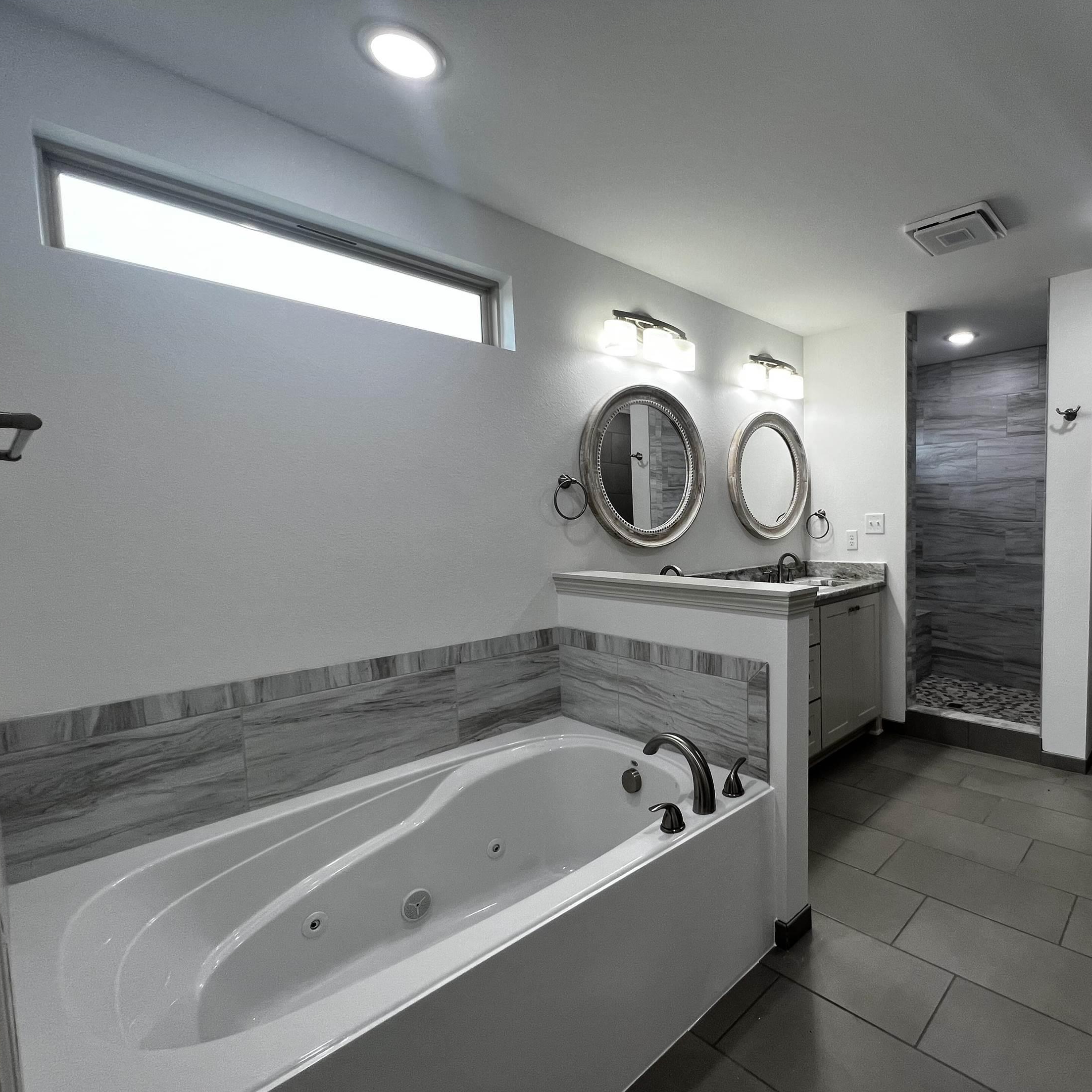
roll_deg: +0.9
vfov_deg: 87.4
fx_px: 571
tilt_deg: -5.2
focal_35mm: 16
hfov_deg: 84.3
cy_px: 564
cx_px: 730
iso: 64
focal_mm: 1.57
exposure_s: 1/120
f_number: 1.8
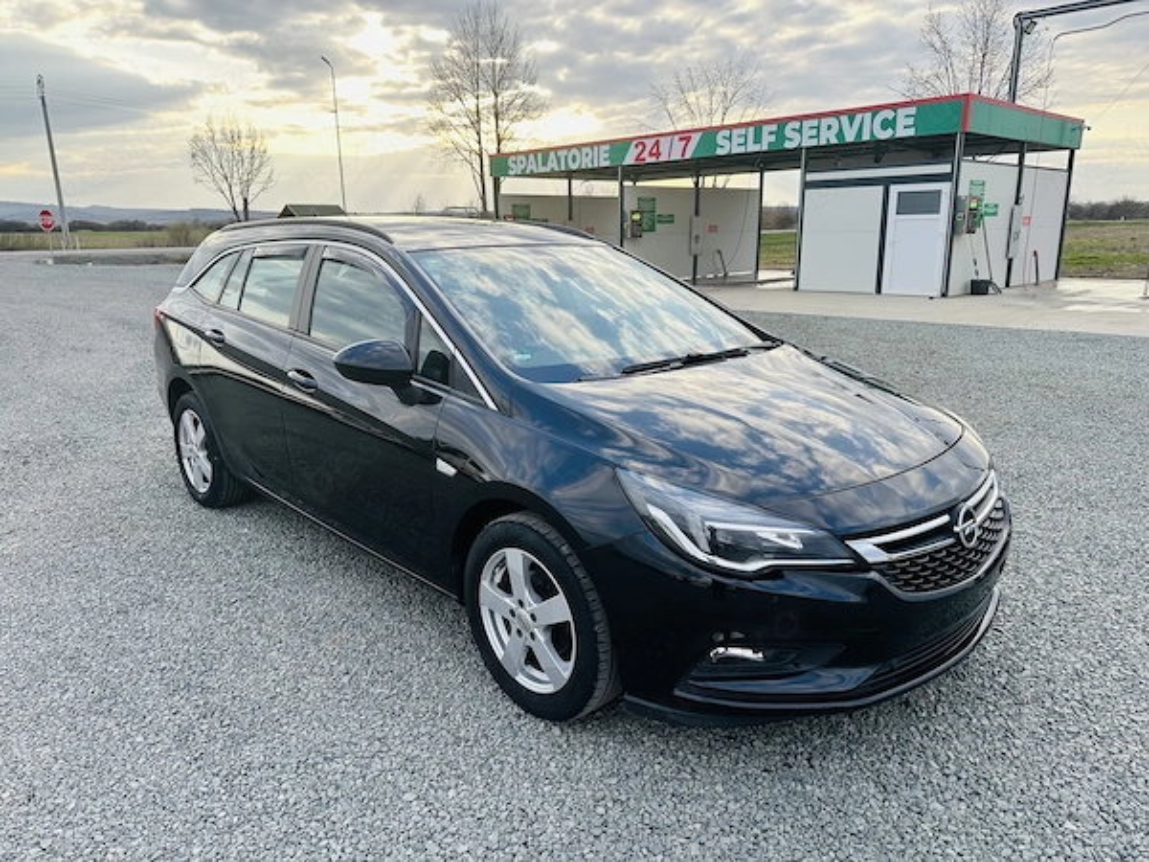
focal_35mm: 24
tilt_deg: -13.8
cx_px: 574
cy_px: 431
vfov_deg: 56.8
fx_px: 797
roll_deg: +1.2
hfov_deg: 71.6
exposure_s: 1/767
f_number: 1.78
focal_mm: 6.86
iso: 80
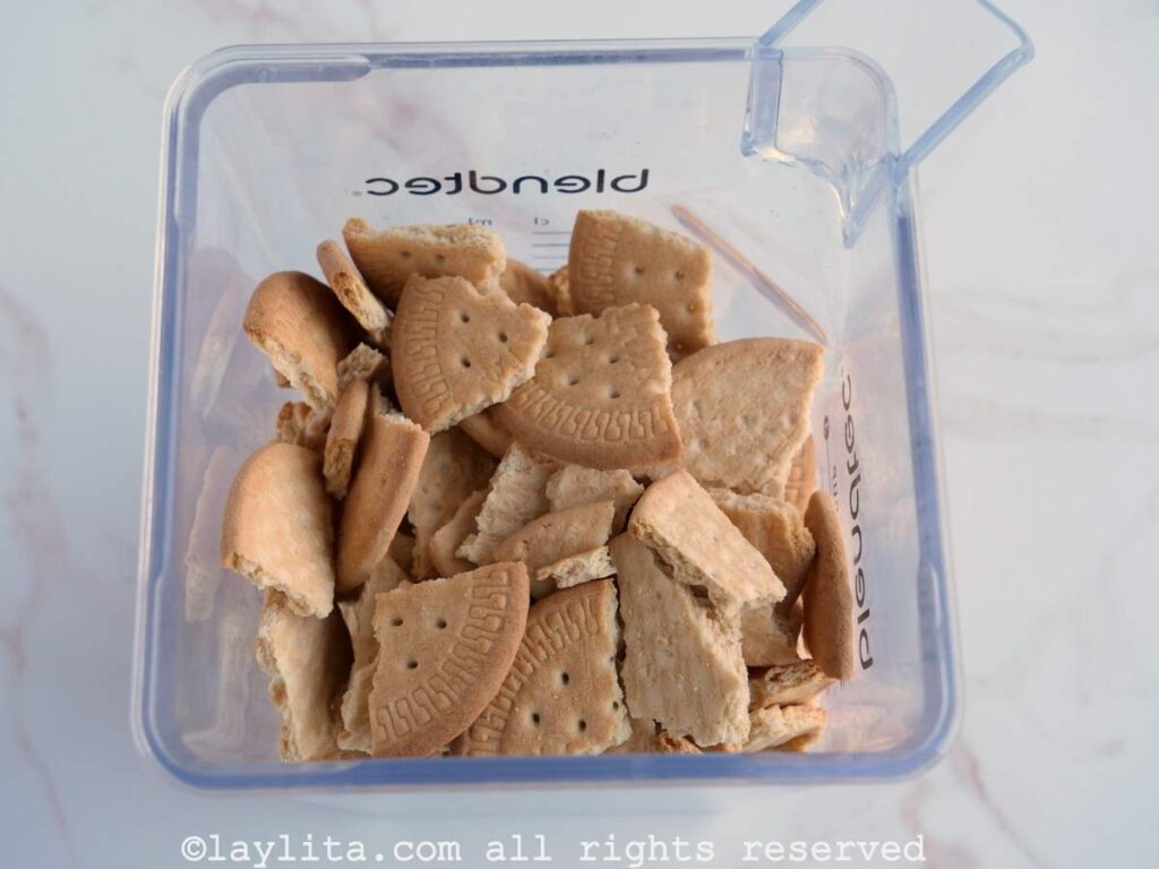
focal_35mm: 50
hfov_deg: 38.2
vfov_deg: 29.1
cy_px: 434
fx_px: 1674
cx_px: 580
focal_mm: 25
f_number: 5
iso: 400
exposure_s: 1/60
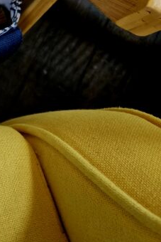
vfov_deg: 27.6
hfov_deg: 15.1
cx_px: -168
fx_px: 482
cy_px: 56
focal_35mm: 72
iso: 160
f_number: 1.8
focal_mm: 5.4
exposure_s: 1/120
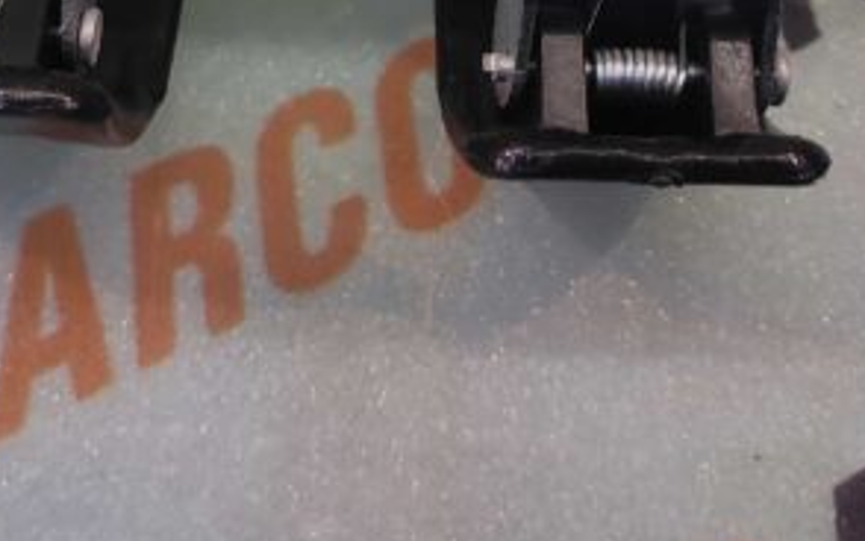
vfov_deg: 23.6
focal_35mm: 47
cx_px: 338
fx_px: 1108
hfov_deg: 42.4
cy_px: -198
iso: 95
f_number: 1.79
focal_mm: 4.74
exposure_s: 1/50
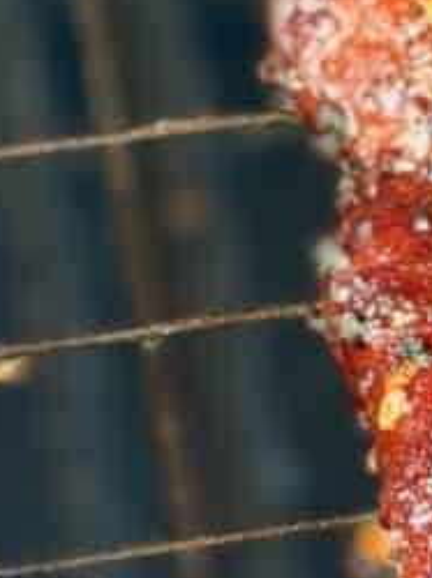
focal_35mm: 197
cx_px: 723
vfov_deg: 10.0
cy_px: 245
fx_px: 3284
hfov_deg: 7.4
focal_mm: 6.76
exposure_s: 1/82
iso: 100
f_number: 1.78
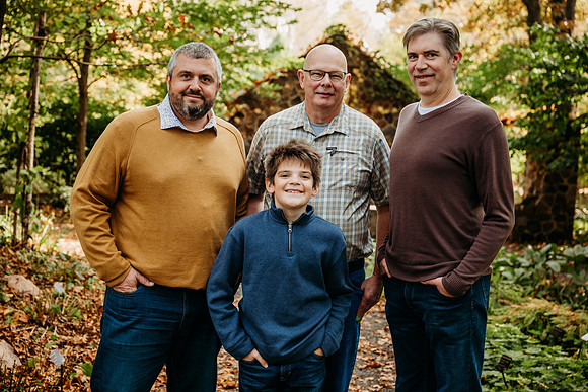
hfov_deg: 38.2
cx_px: 294
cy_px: 196
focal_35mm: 52
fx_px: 849
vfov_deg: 26.0
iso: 500
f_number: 4
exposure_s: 1/320
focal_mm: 52
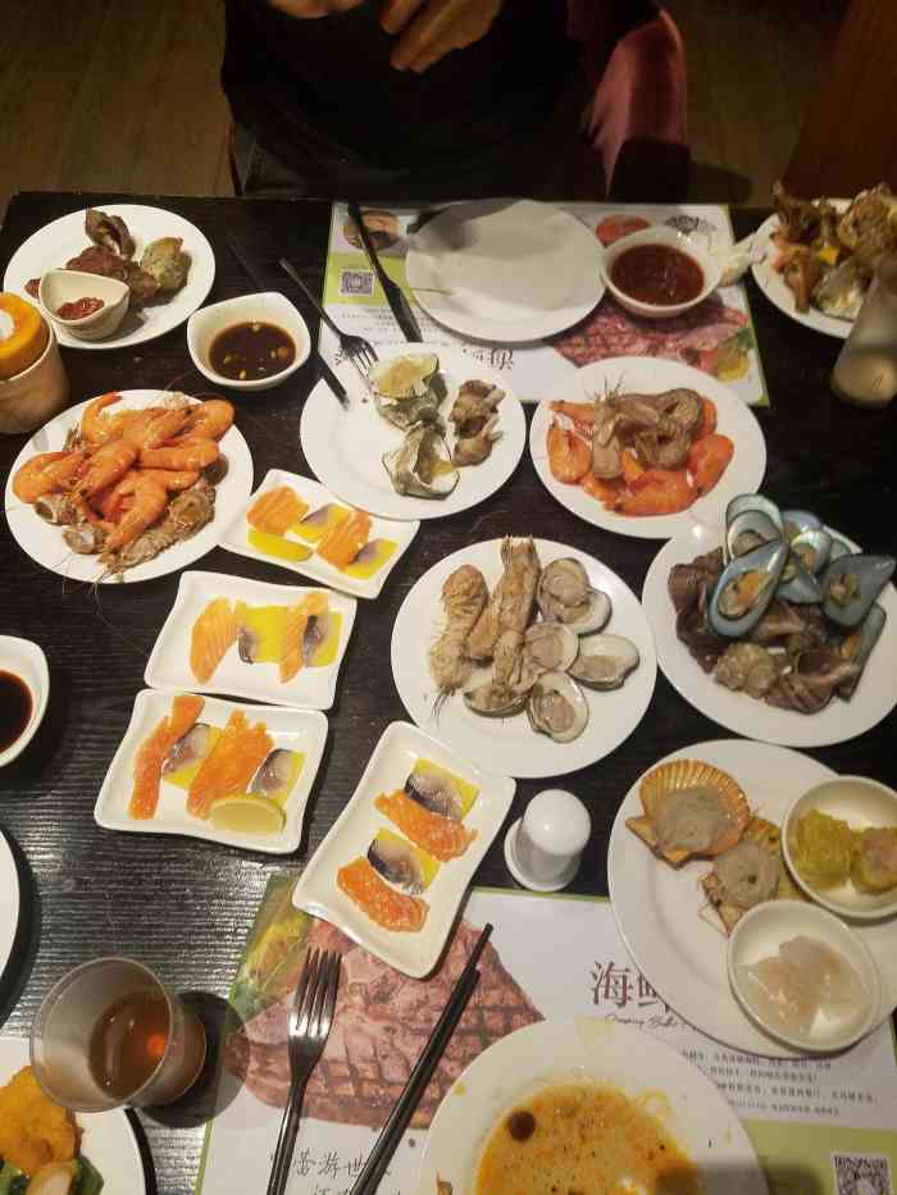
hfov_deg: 53.1
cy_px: 598
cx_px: 448
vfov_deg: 67.3
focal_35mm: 26
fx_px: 898
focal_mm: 4.2
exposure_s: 1/33
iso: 160
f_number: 1.7
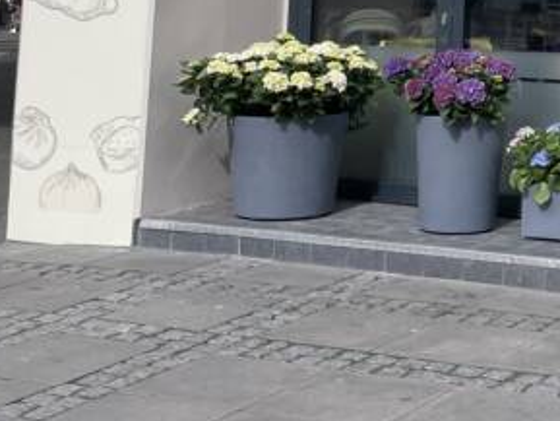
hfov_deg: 20.4
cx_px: 665
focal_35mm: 90
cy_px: -182
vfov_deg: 15.3
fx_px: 1457
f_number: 1.6
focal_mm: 4.2
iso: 32
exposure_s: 1/3040
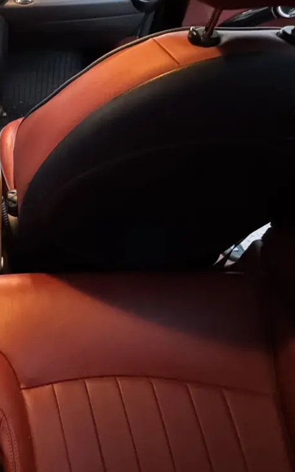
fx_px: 437
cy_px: 211
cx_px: -37
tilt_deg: -40.2
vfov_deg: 56.6
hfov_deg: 32.4
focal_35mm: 34
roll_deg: -0.4
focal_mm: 2.22
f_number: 2.2
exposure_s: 1/30
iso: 2500
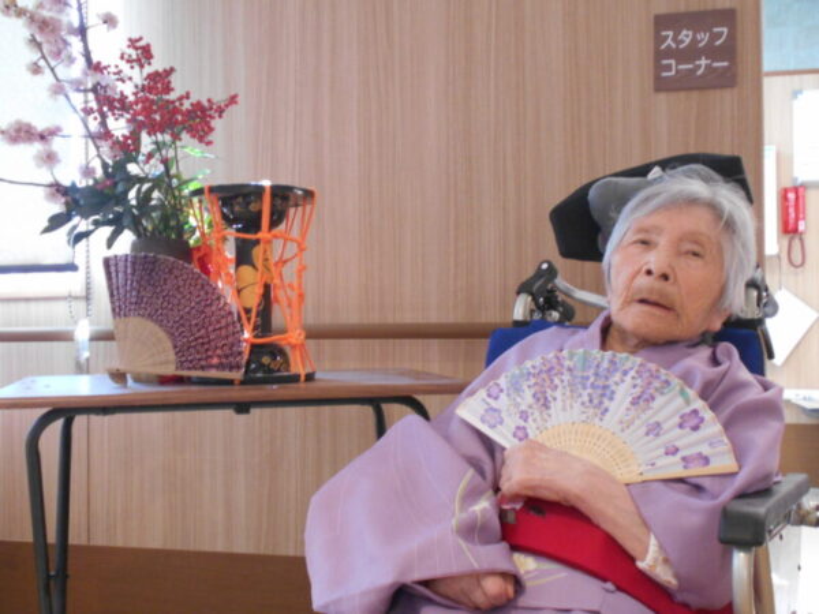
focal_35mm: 39
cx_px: 410
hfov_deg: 47.9
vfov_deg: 36.8
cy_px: 307
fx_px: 923
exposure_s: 1/30
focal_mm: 6.7
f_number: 3.9
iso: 400
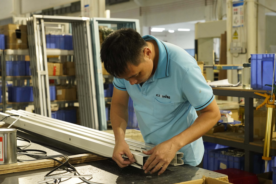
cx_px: 138
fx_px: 452
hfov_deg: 33.9
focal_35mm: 59
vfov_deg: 23.0
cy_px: 92
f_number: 5.6
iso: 6400
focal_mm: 59
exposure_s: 1/100
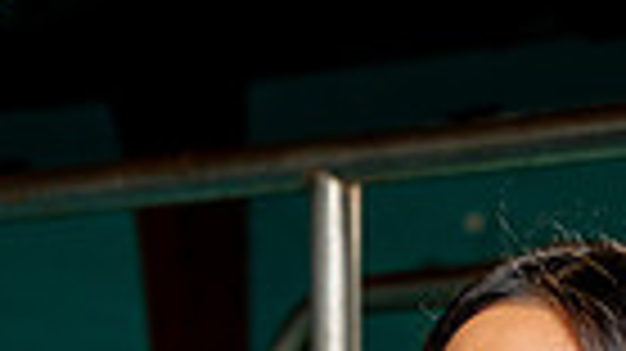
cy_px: 1008
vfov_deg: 5.4
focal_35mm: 214
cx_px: 509
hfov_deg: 10.0
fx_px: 3550
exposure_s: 1/250
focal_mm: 63
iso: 640
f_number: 5.6
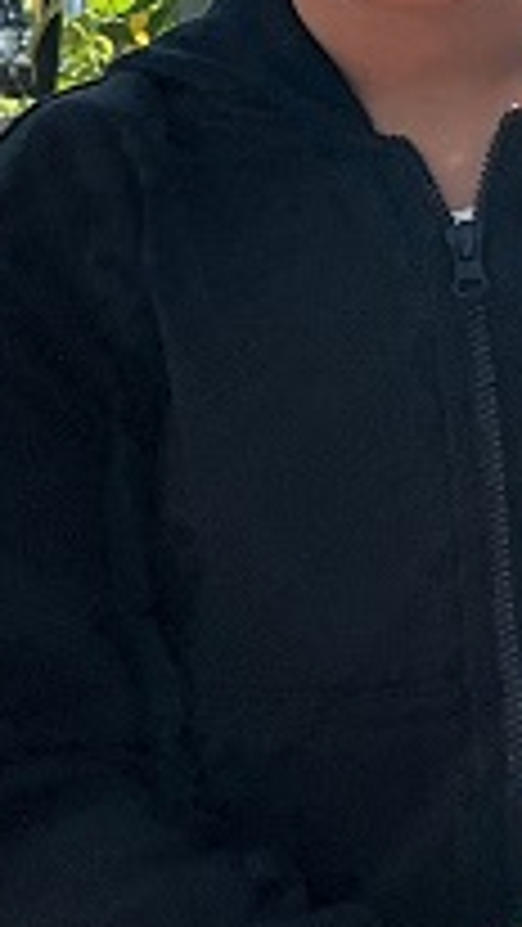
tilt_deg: -2.9
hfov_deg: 11.6
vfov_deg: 20.6
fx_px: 2508
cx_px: 634
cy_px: 108
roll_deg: +2.8
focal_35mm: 102
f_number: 1.8
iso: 25
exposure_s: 1/1984
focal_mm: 3
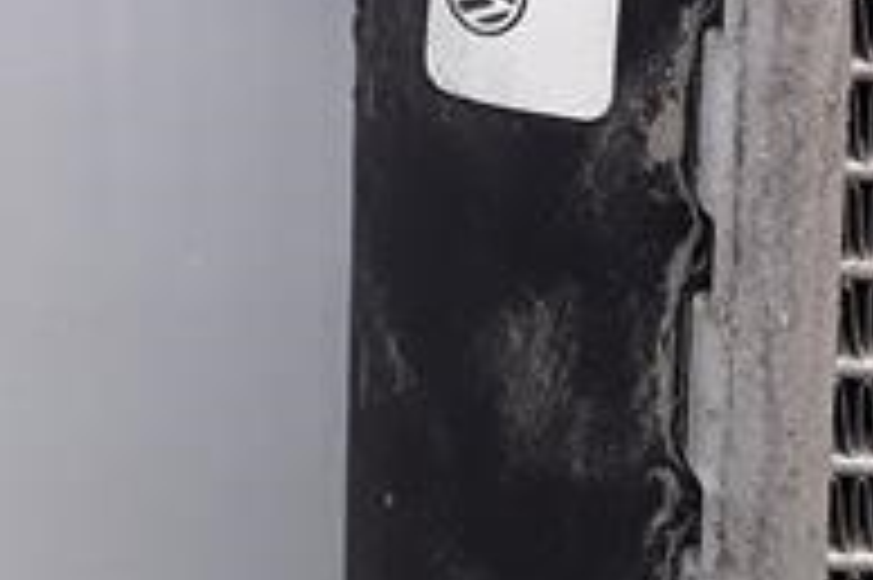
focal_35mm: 96
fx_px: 2326
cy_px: -418
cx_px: 716
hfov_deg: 21.0
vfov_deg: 13.0
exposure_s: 1/100
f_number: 1.9
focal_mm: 2.91
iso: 100
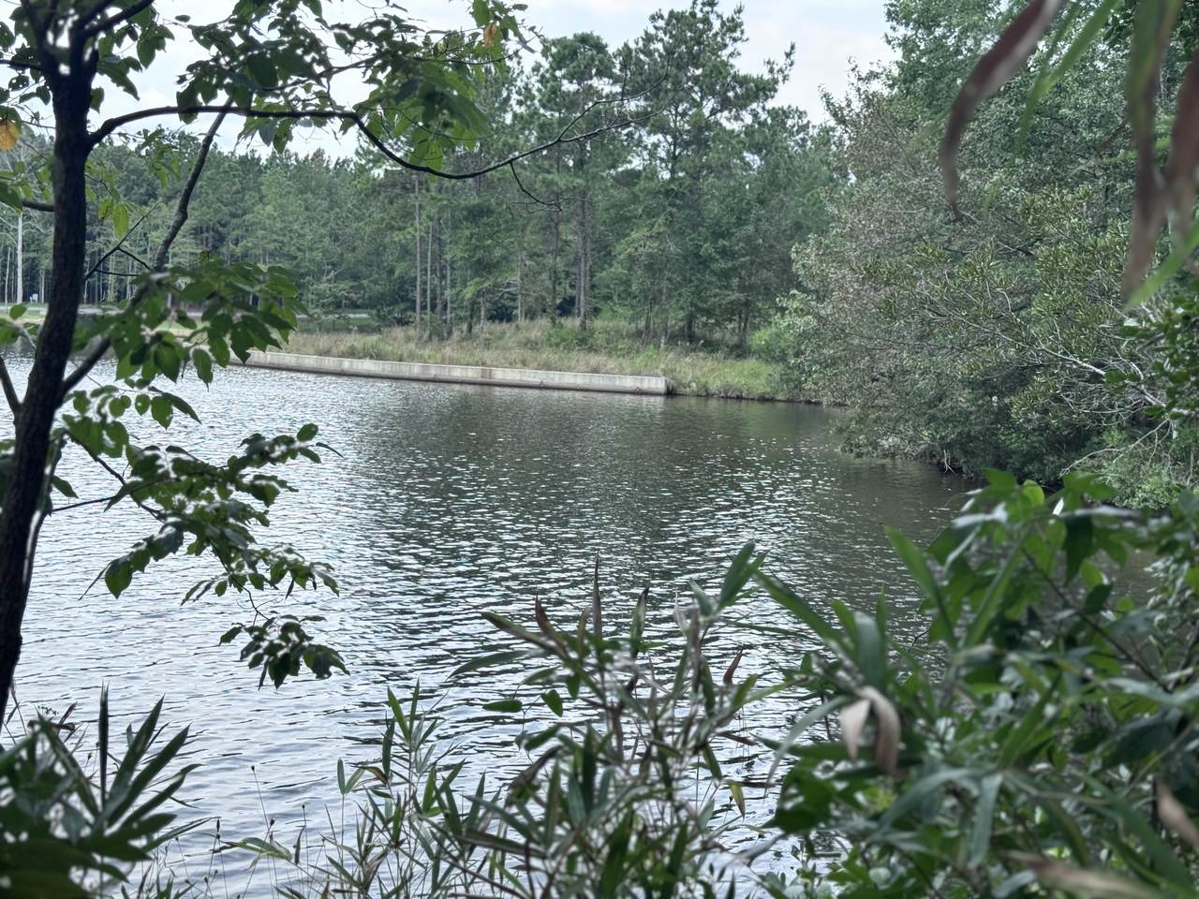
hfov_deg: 39.7
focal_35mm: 48
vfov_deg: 30.3
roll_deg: -4.3
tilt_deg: -4.8
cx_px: 600
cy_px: 450
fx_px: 1663
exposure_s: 1/1395
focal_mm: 6.76
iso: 64
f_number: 1.78
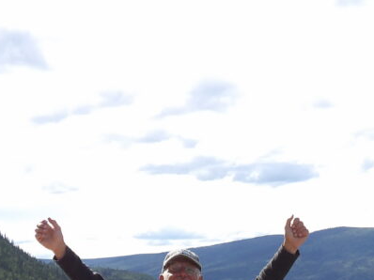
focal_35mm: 85
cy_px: 299
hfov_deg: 23.0
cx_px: 229
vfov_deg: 16.9
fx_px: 918
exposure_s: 1/413
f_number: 3.6
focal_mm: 5.9
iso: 100
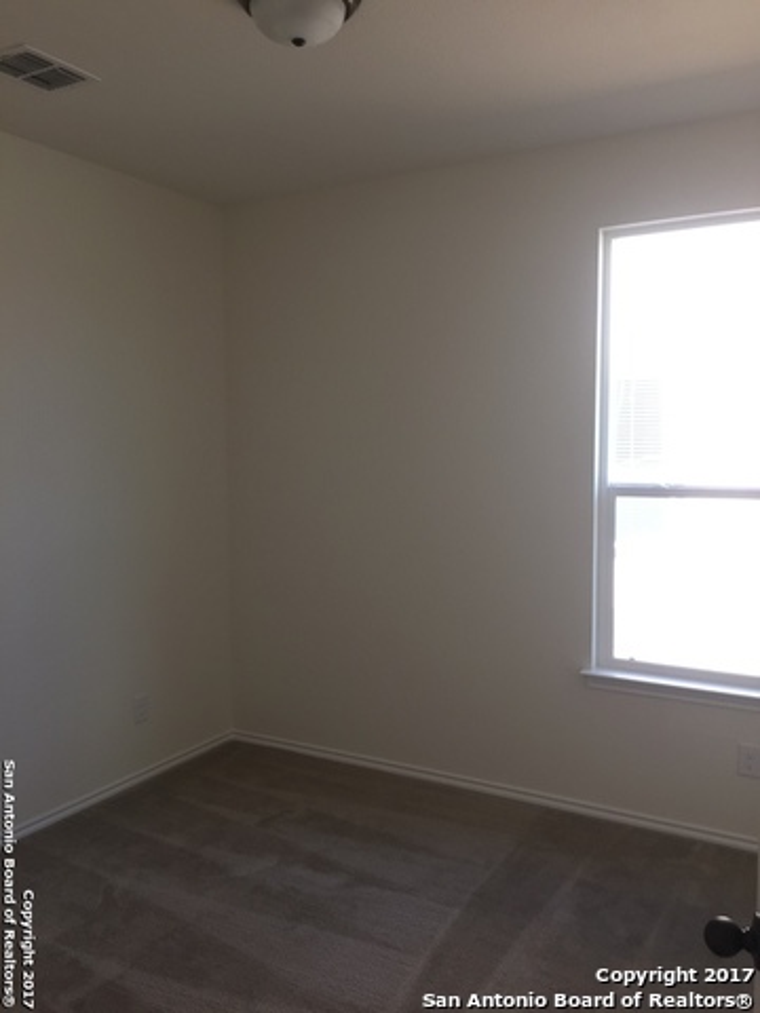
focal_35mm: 29
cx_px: 380
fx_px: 849
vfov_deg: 61.7
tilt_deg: -5.0
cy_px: 506
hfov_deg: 48.2
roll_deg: -0.6
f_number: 2.2
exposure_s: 1/60
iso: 40
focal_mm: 4.15
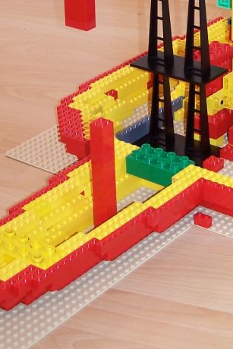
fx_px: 1145
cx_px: 203
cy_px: 39
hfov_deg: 11.6
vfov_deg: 17.1
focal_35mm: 118
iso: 80
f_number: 3
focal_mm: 8.5
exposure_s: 1/2
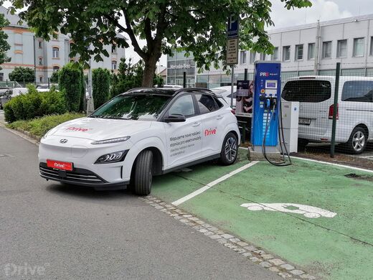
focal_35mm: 40
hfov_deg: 46.8
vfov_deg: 36.0
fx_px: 431
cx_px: 186
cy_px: 140
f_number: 1.8
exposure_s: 1/1255
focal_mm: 5.3
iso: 50
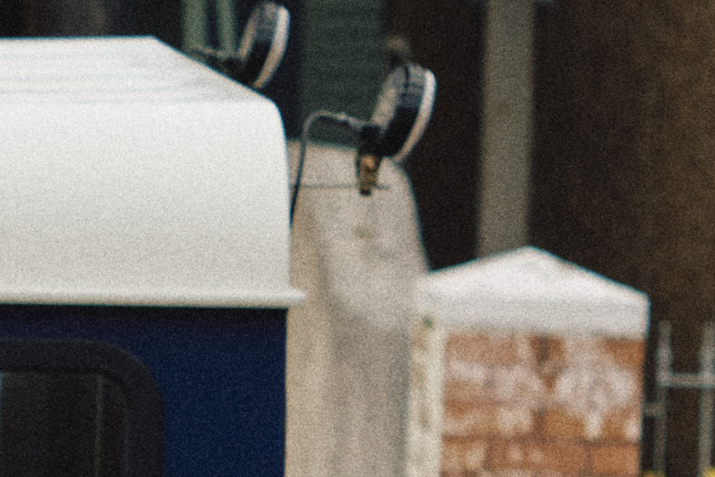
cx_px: -678
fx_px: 6970
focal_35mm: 351
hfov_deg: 5.7
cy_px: 878
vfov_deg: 3.9
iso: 125
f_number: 2.5
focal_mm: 33
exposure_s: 1/1000
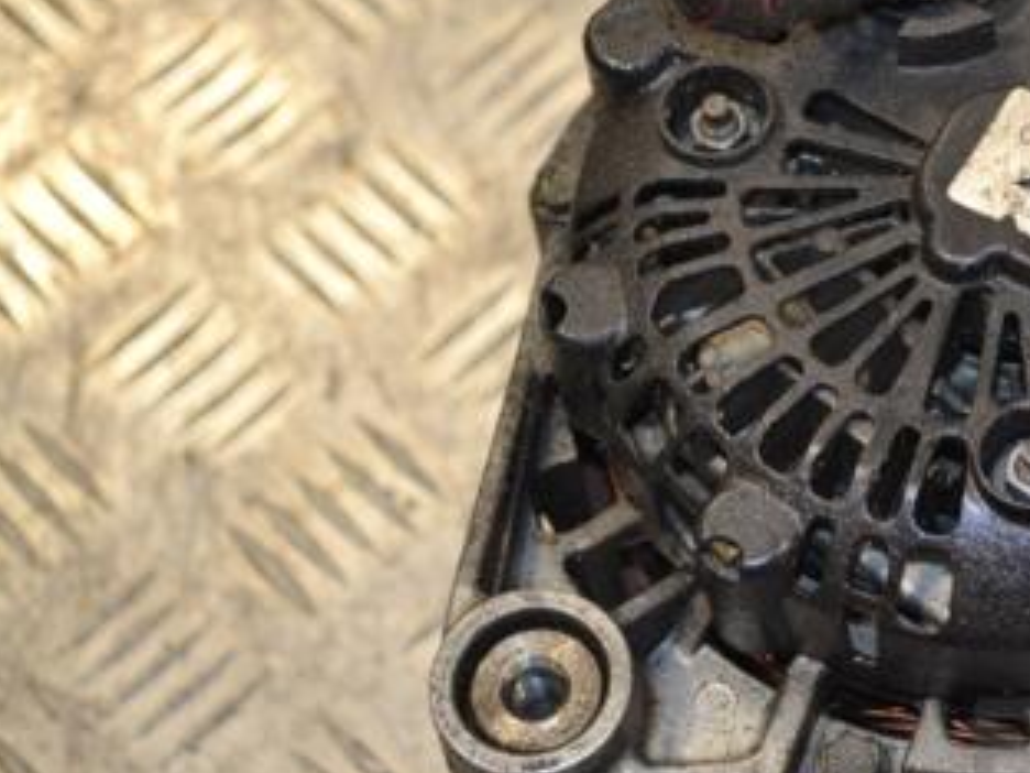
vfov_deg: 13.3
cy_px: 307
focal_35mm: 111
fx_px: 3303
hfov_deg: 17.5
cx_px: 911
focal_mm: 40
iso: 400
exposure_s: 1/125
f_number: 5.3
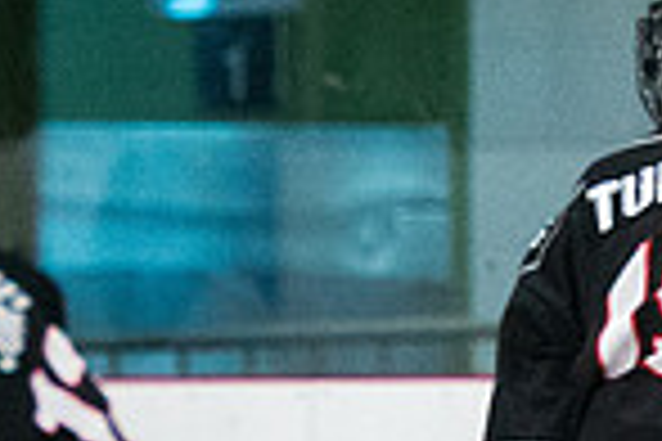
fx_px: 25283
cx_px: 734
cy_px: 324
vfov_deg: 1.0
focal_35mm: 1375
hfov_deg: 1.5
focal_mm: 135
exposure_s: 1/640
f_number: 2.8
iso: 2000
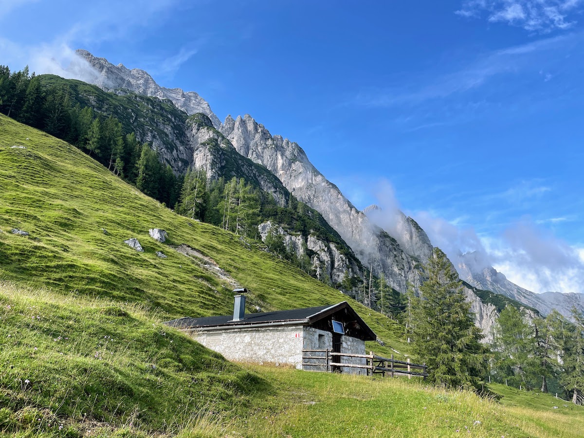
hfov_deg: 67.3
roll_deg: -1.2
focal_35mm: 26
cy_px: 219
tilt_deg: +19.8
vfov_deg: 53.1
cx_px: 292
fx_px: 439
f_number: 1.6
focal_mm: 4.2
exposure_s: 1/1125
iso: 32
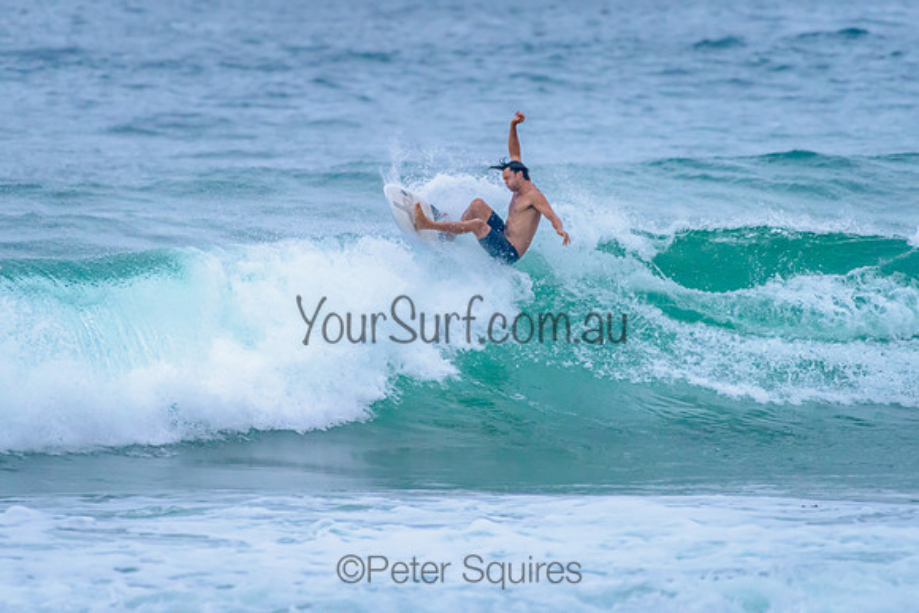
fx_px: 15642
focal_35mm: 613
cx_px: 430
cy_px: 237
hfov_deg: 3.4
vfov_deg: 2.2
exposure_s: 1/2000
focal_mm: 500
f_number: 5.6
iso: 2200
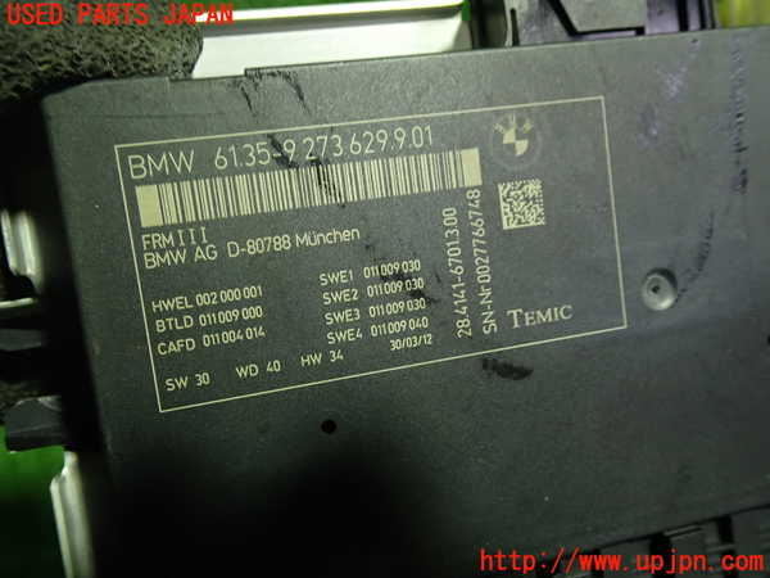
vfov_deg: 46.8
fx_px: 667
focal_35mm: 30
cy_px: 289
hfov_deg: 60.0
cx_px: 385
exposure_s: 1/30
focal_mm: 5.4
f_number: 2.3
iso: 200
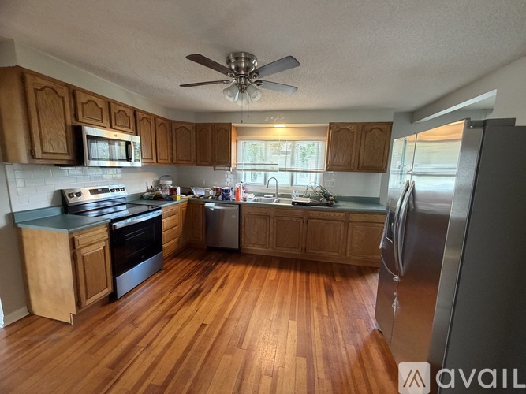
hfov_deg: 102.1
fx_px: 213
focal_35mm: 14
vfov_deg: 85.7
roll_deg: -2.0
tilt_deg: -8.9
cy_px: 197
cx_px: 263
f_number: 2.2
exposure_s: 1/61
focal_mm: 2.22
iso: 320
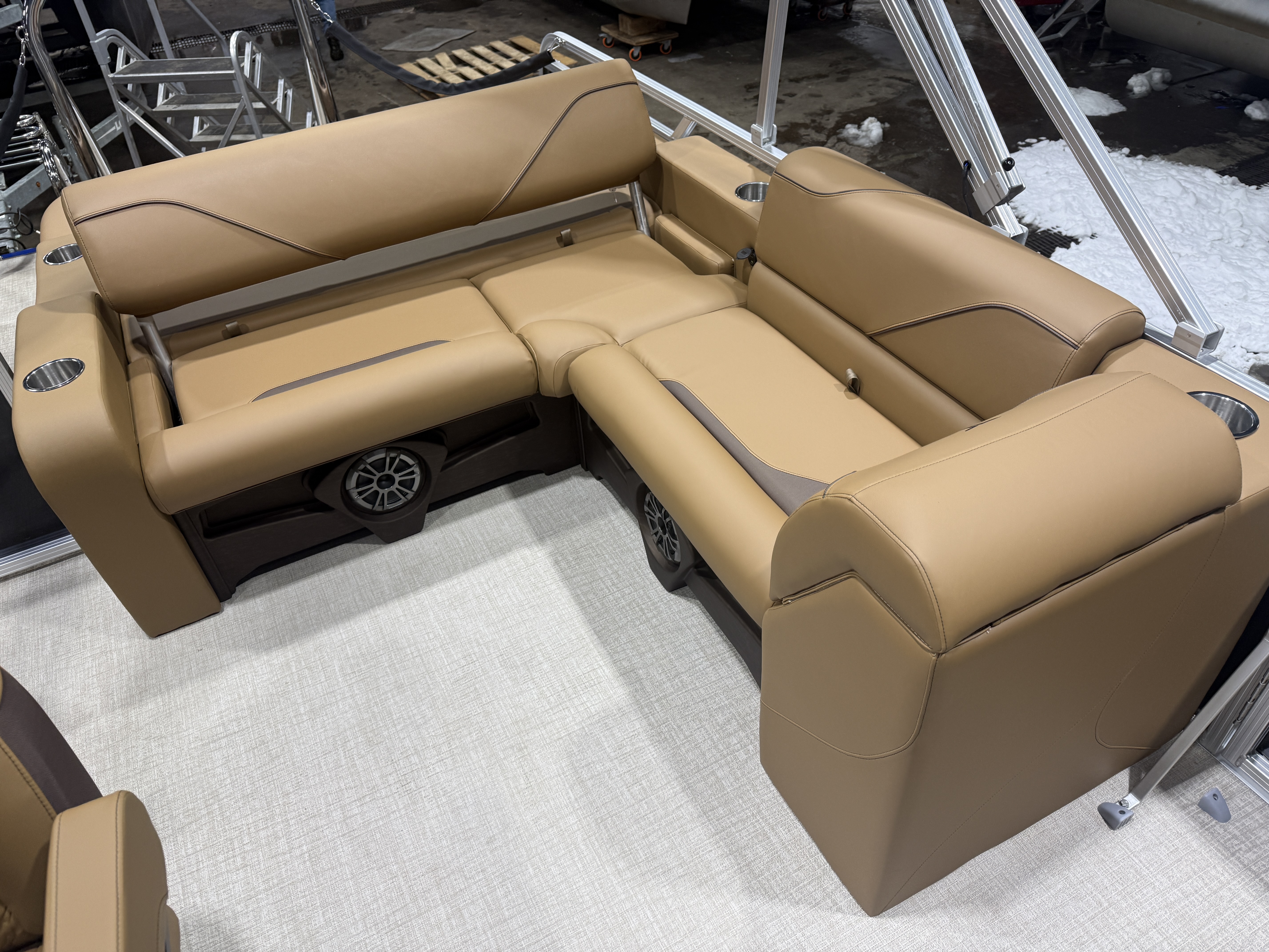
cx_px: 634
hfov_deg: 71.6
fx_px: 880
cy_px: 476
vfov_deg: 56.8
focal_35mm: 24
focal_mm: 6.76
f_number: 1.78
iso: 80
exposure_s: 1/120
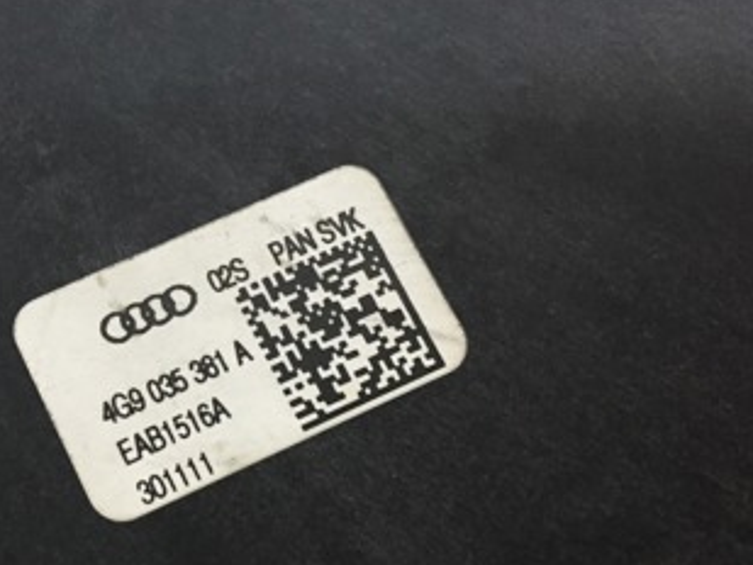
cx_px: 95
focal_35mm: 60
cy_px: 319
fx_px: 1306
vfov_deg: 24.4
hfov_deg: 30.9
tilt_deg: -73.7
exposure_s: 1/33
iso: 250
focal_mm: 4.15
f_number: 2.2
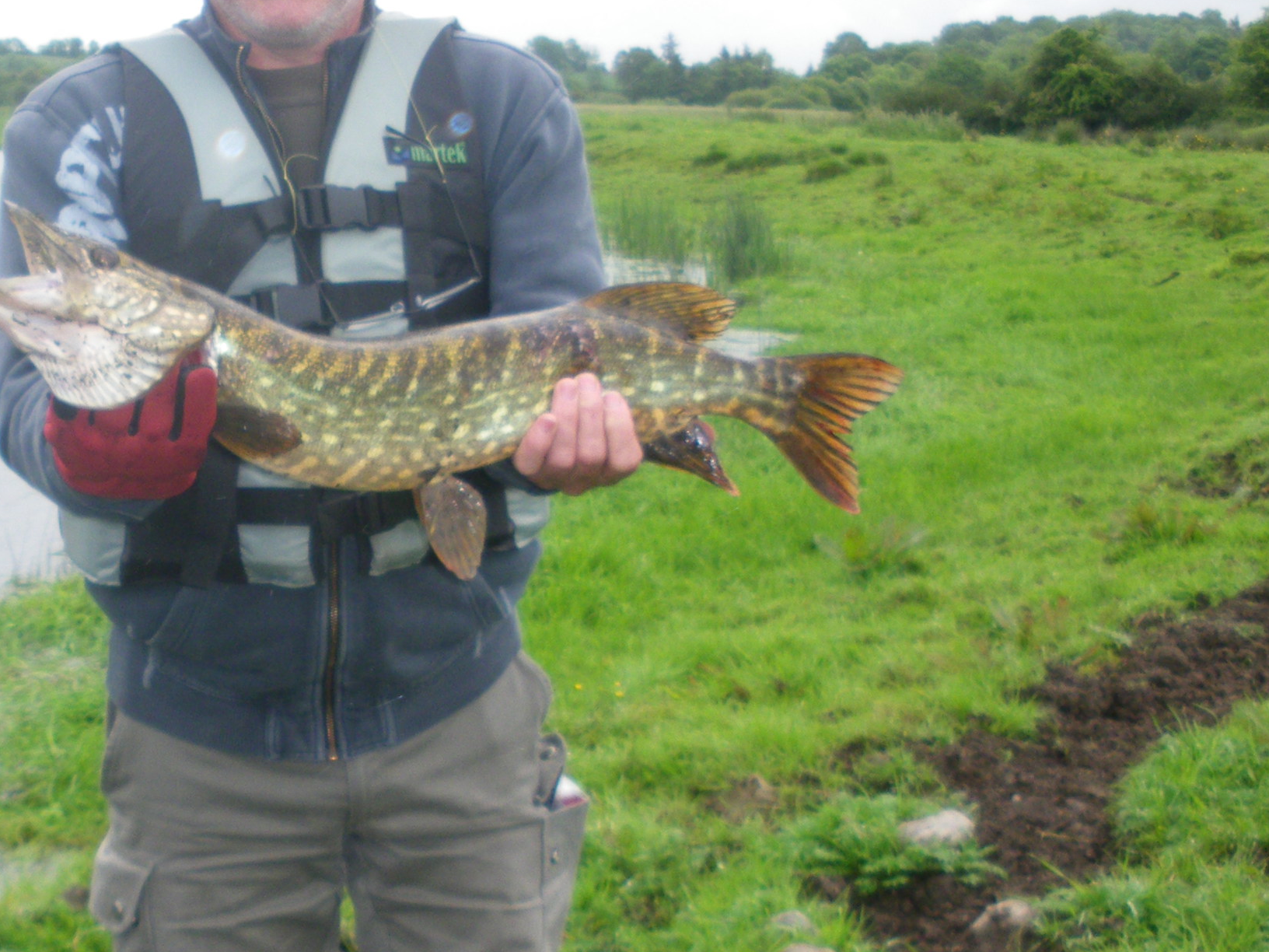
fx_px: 2639
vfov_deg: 20.4
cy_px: 635
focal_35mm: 72
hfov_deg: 26.7
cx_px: 307
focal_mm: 6.3
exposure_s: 1/320
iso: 100
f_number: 3.5
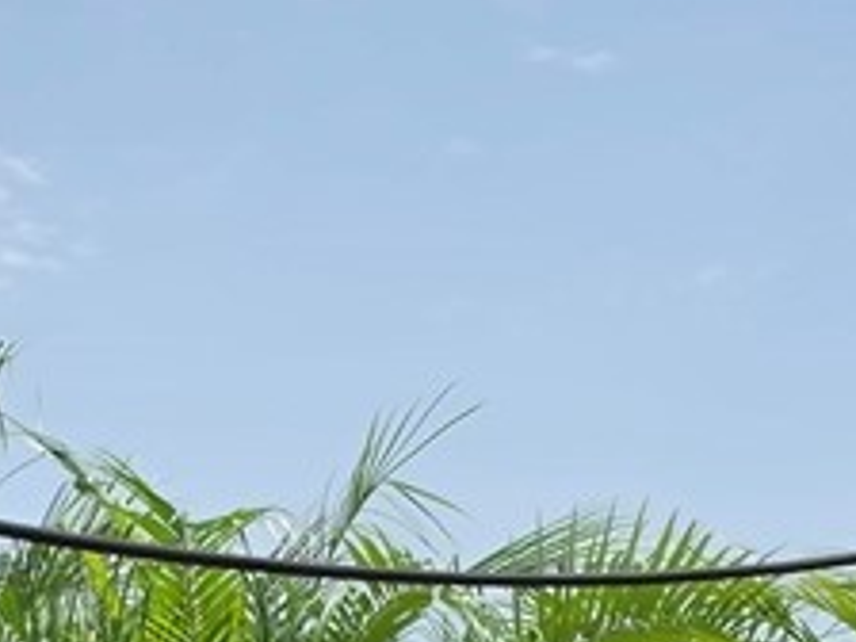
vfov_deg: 8.5
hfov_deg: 11.7
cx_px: -283
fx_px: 4055
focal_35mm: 164
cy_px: 1406
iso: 40
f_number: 1.4
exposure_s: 1/7939
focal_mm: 6.5
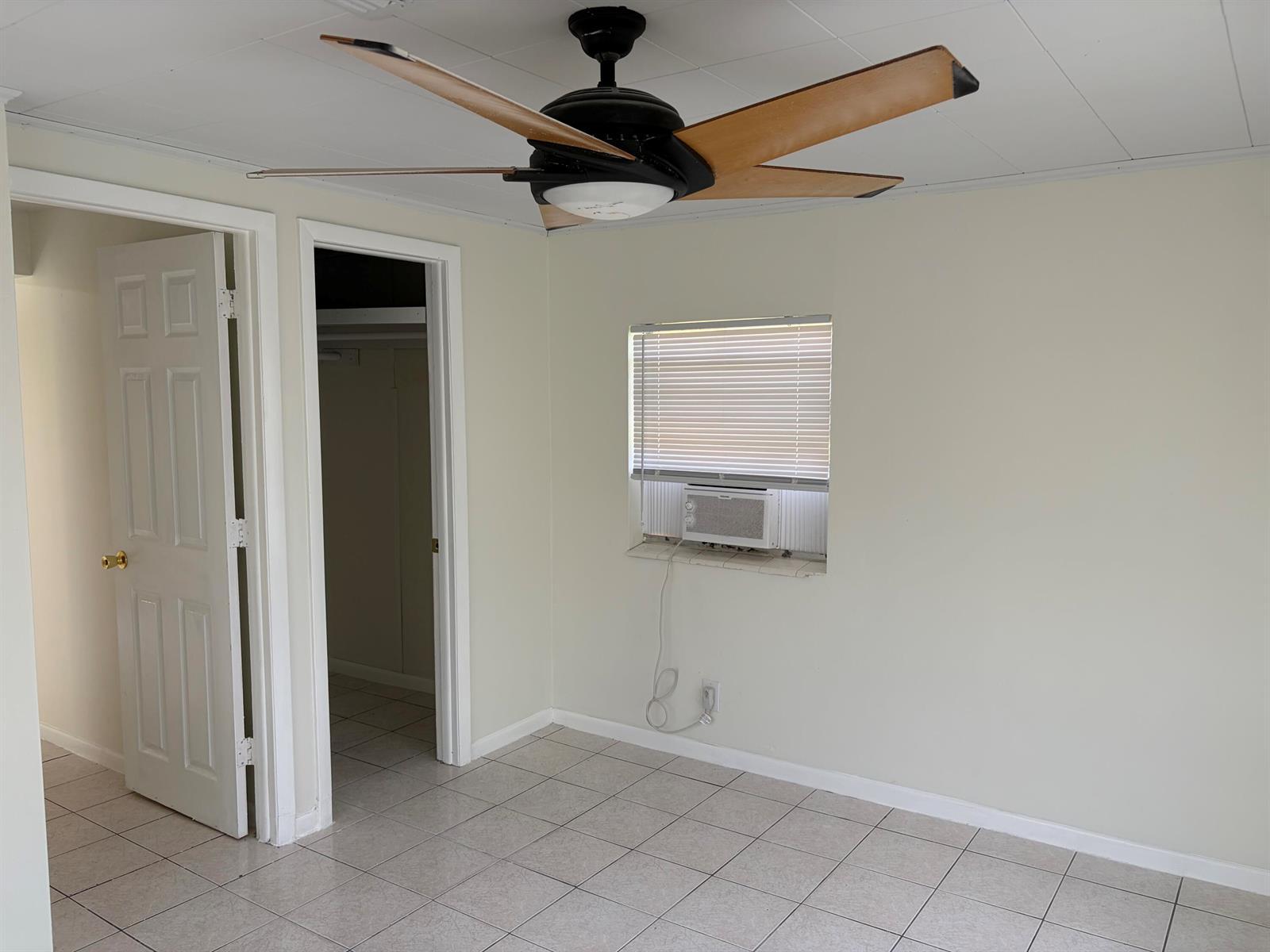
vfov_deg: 53.1
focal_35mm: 26
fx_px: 954
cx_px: 635
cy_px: 476
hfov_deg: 67.3
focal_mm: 5.96
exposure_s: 1/122
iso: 32
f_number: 1.6
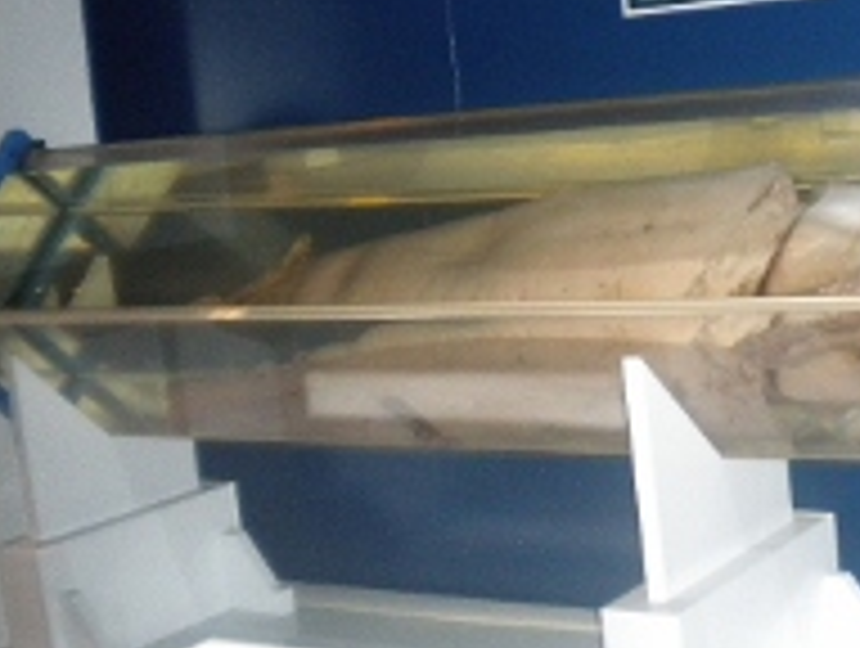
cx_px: 783
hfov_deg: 28.9
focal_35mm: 64
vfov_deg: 22.9
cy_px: 214
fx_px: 1593
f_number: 3.1
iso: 400
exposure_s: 1/30
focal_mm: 6.3
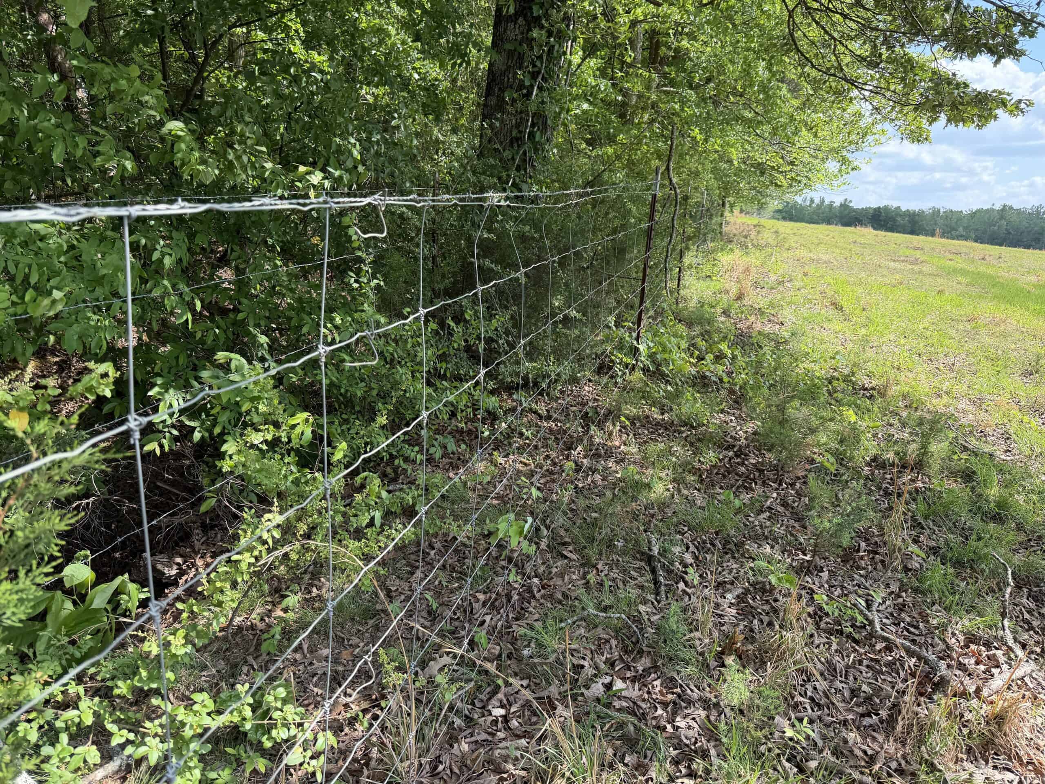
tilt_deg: -13.4
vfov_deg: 56.8
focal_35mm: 24
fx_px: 725
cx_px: 522
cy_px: 392
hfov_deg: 71.6
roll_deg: -3.9
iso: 100
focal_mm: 6.76
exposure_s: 1/1018
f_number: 1.78
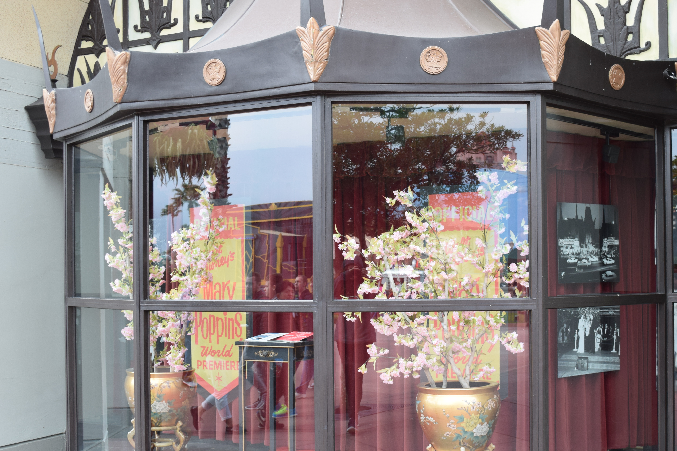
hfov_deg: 42.1
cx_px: 398
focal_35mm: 47
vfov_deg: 28.8
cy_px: 279
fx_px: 877
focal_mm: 25
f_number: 6.3
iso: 400
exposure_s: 1/160
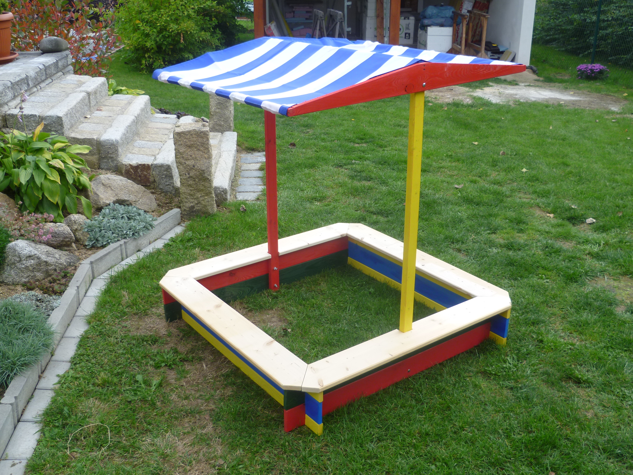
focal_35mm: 37
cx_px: 316
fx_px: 677
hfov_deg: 50.1
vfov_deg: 38.7
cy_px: 238
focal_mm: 6.6
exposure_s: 1/250
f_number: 3.1
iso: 80
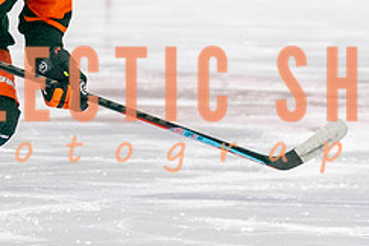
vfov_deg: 2.6
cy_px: 150
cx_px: -150
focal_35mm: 521
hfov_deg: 3.9
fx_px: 5340
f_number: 2.8
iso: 3200
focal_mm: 102
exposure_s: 1/1250
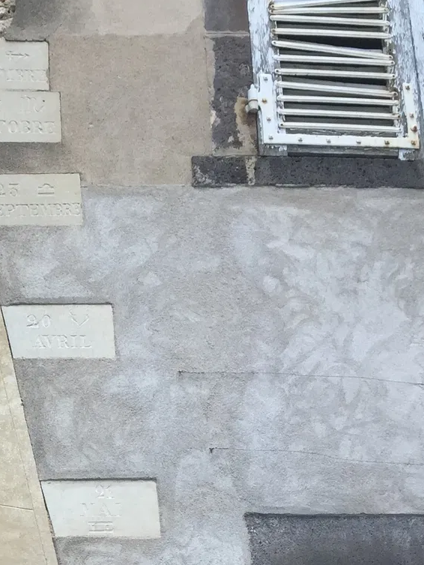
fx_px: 1338
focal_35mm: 82
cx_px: -130
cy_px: 558
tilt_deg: +15.4
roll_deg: +1.1
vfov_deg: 22.9
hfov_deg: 16.9
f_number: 2.2
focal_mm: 4.15
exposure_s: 1/824
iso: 32
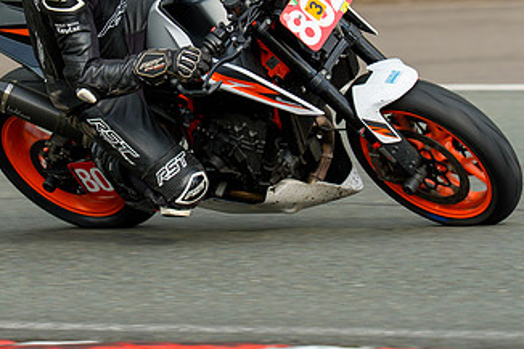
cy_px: 80
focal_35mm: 712
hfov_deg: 2.9
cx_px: 193
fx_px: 10358
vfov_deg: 1.9
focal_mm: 400
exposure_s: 1/500
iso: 160
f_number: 5.6
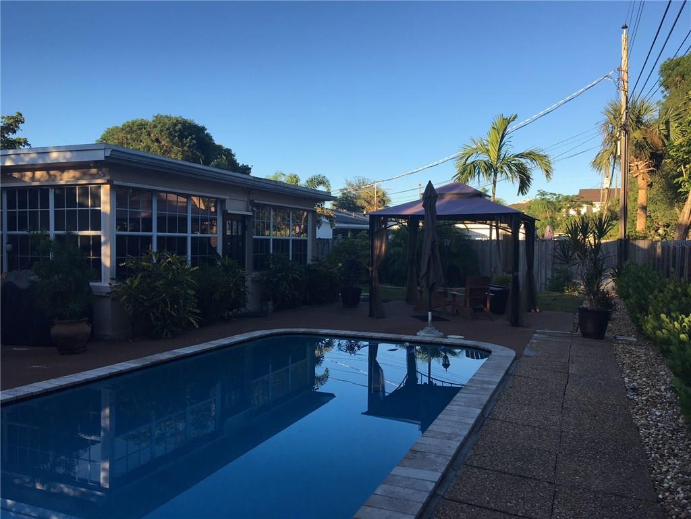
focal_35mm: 29
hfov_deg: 61.7
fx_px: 579
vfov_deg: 48.2
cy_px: 260
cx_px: 346
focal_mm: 4.15
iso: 25
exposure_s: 1/557
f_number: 2.2
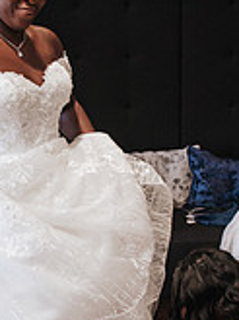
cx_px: 84
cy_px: 161
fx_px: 850
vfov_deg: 21.4
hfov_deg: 16.0
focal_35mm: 92
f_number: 3.2
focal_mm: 35
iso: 1000
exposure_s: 1/800
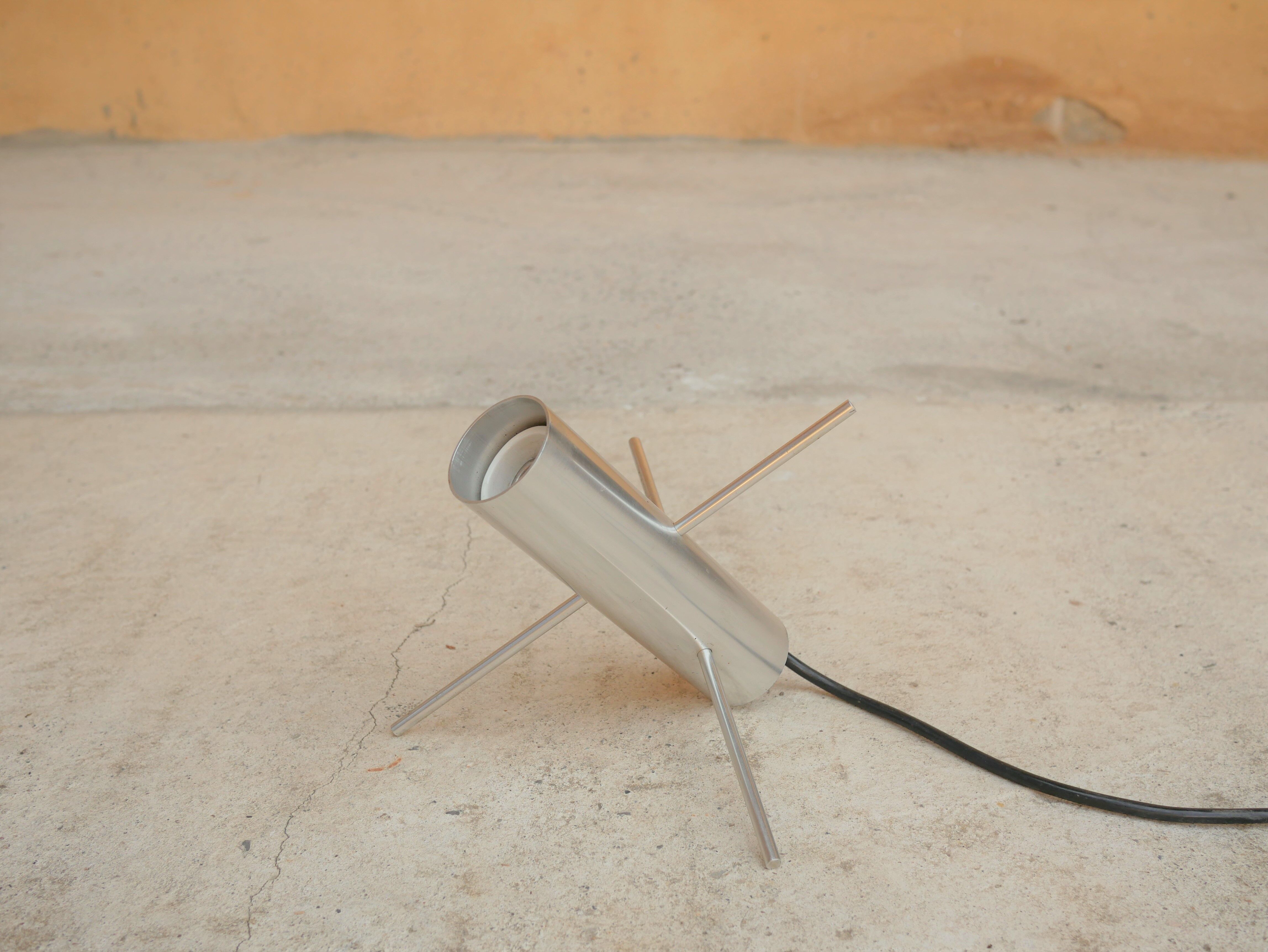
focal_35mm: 40
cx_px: 634
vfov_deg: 36.0
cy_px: 476
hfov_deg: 46.8
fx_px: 1466
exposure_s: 1/500
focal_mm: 20
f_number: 3.5
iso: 200
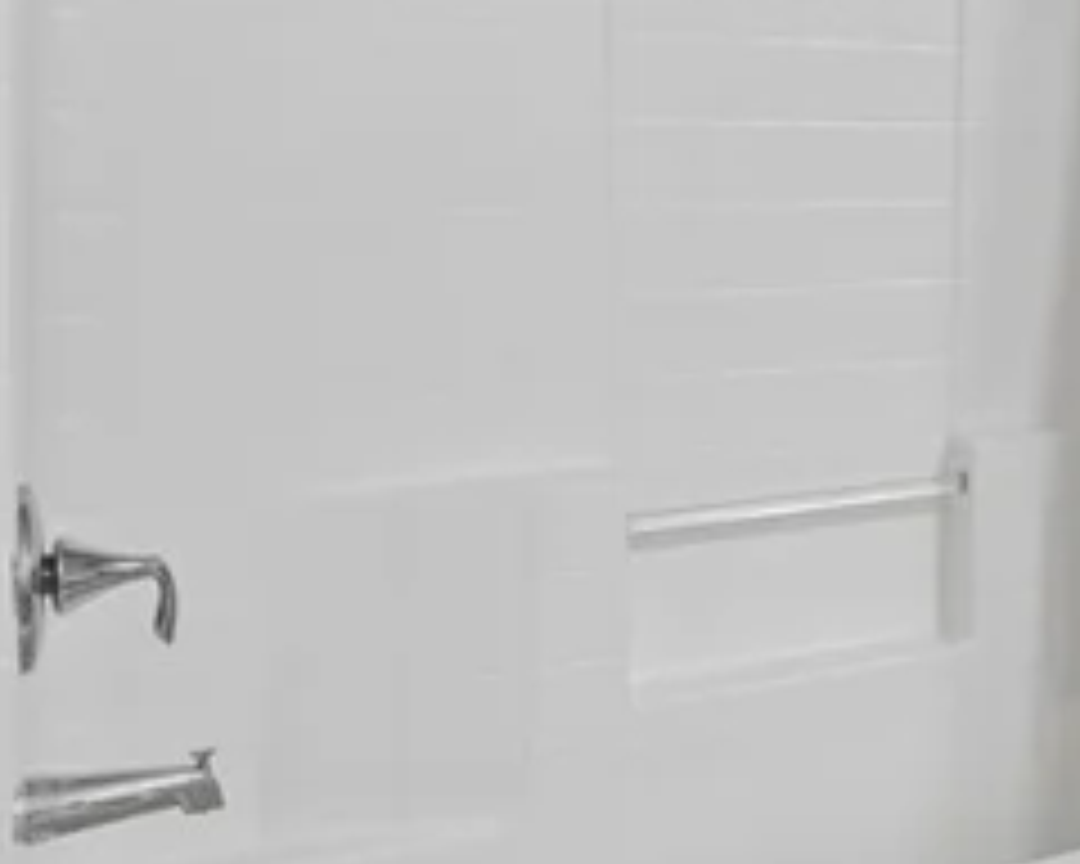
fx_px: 1790
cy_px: 173
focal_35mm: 56
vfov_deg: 26.6
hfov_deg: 21.2
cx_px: 1976
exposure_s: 1/250
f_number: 9
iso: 800
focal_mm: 14
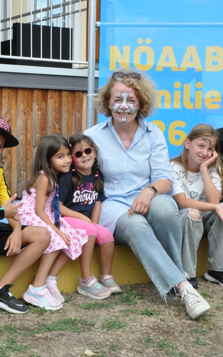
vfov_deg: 29.4
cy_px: 179
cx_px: 49
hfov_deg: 18.5
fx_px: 681
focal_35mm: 70
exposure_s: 1/750
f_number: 13
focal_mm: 30
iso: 2000
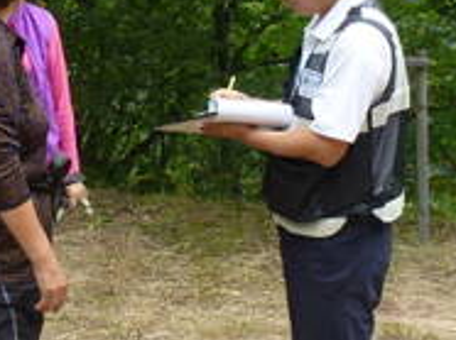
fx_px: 987
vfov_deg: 19.5
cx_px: 91
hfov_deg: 25.6
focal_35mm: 75
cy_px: 246
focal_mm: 4.3
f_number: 3.3
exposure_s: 1/100
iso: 100
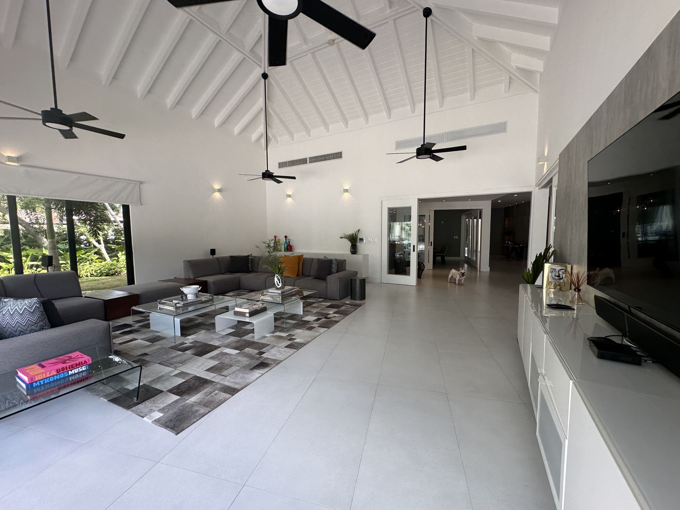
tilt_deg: -4.0
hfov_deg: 102.1
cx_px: 340
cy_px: 255
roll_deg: +0.2
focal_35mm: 14
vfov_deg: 85.7
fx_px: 275
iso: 40
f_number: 2.2
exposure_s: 1/141
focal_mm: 2.22
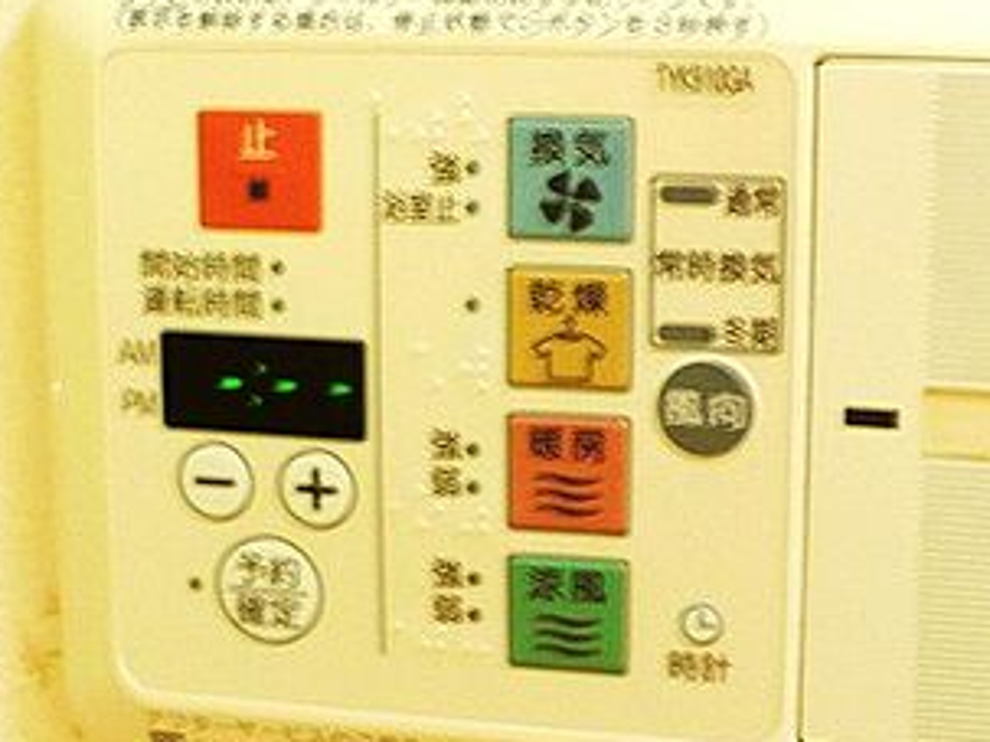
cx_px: 500
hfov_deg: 26.3
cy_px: 327
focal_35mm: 74
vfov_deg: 19.9
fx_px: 2116
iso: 200
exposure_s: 1/5
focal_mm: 4.6
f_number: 2.8
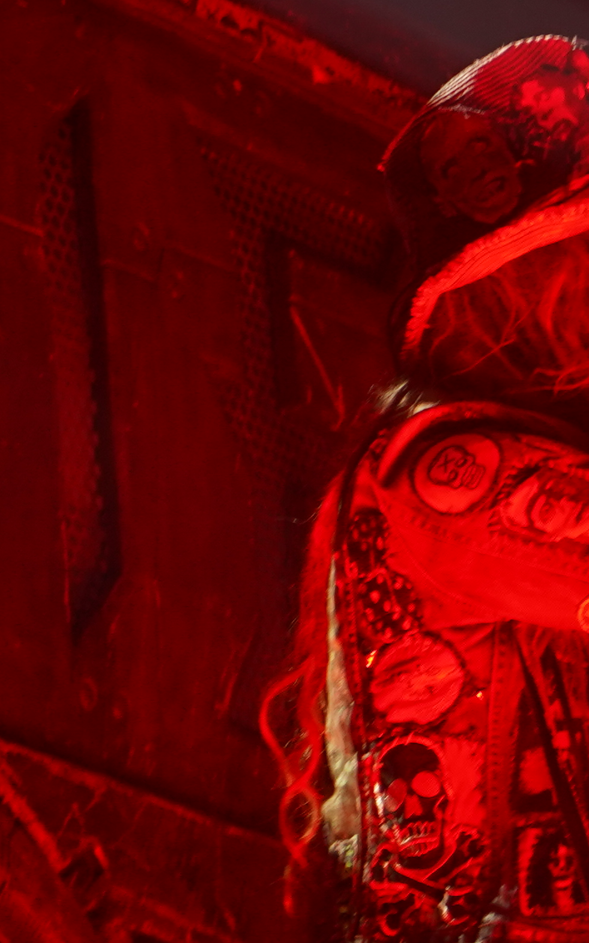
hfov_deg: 3.2
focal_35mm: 409
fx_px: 10506
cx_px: 588
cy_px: 1098
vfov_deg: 5.1
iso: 1000
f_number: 4
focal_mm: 105
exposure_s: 1/125
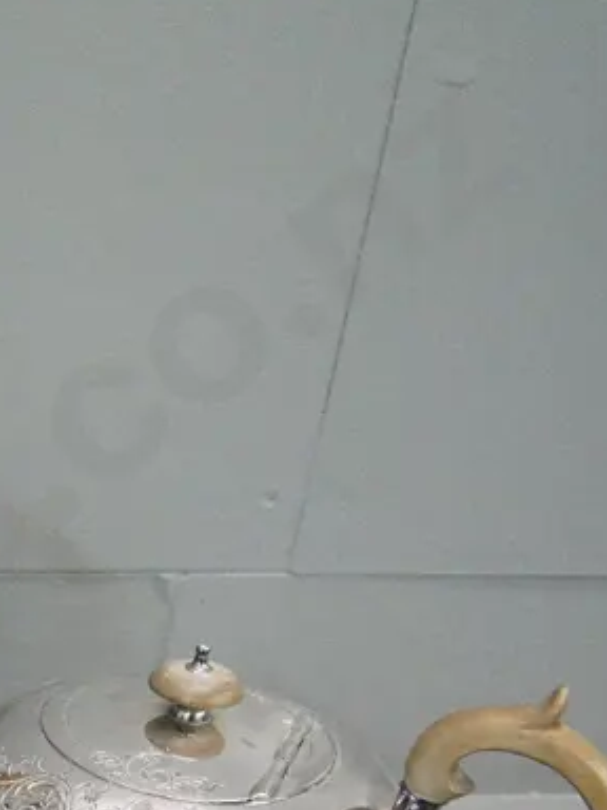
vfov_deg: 28.7
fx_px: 1496
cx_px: -375
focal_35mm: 64
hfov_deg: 19.2
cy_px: 780
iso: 3200
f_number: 3.8
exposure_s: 1/160
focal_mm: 12
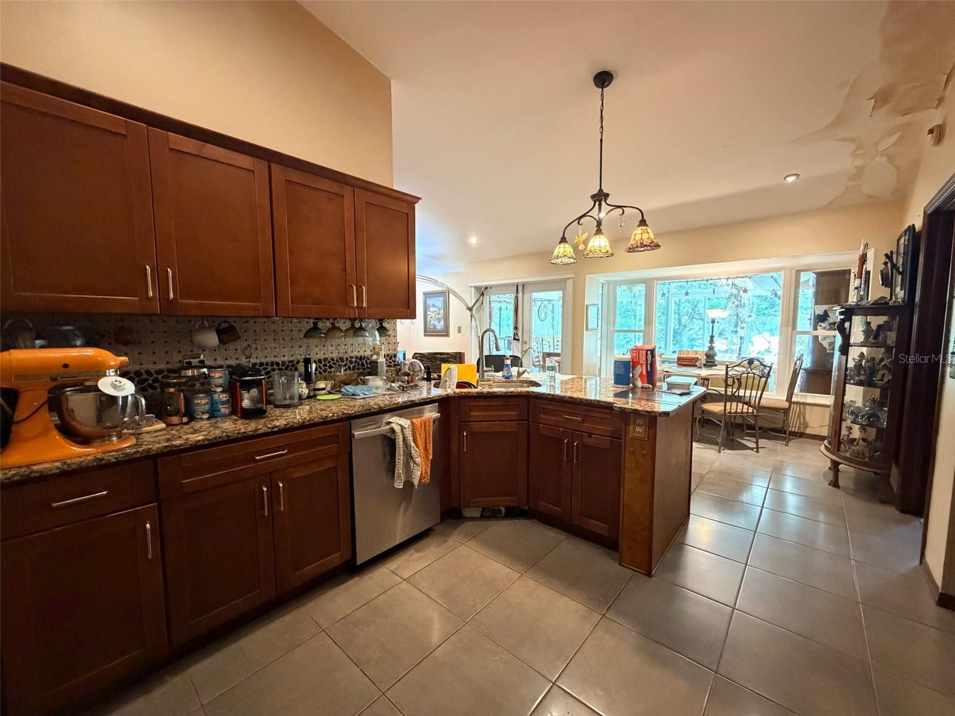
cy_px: 358
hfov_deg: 102.1
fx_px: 386
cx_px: 478
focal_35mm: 14
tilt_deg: -4.5
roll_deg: -0.1
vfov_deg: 85.7
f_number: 2.2
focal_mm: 2.22
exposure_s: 1/60
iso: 1000
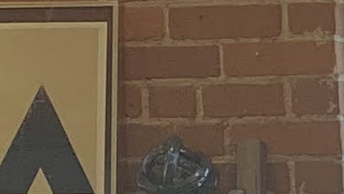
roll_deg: +1.1
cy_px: 564
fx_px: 2728
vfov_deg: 4.0
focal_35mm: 299
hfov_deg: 6.5
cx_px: 1099
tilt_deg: -5.4
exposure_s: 1/120
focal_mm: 4.25
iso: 125
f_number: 1.8
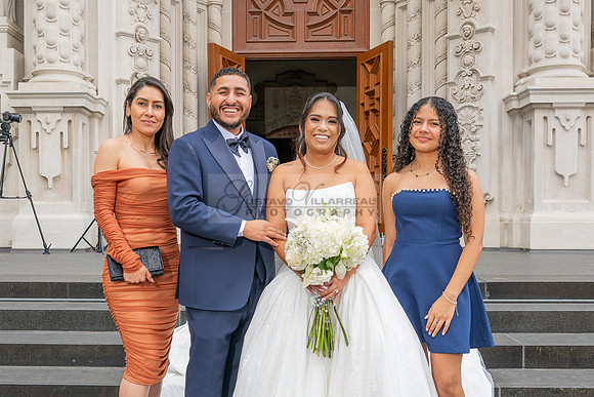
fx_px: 695
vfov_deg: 31.7
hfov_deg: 46.2
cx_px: 262
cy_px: 234
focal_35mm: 42
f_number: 5.6
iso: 200
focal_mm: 24
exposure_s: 1/200
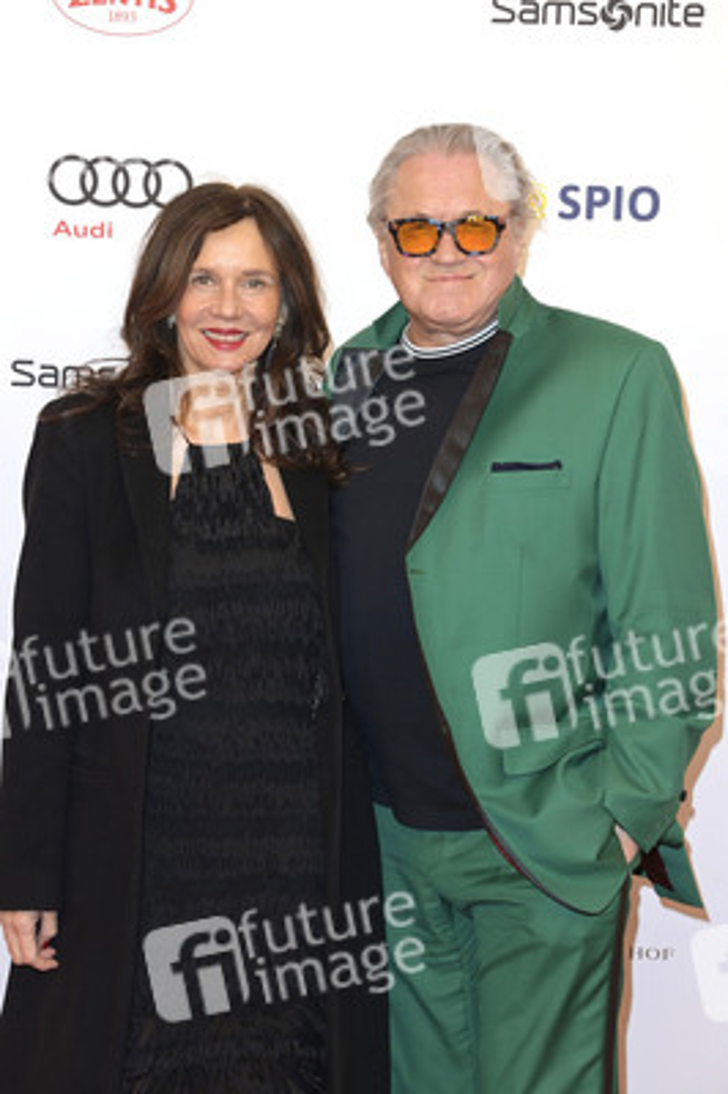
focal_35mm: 82
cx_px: 364
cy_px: 547
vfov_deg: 24.8
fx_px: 2491
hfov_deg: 16.6
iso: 400
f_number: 6.3
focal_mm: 82
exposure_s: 1/250
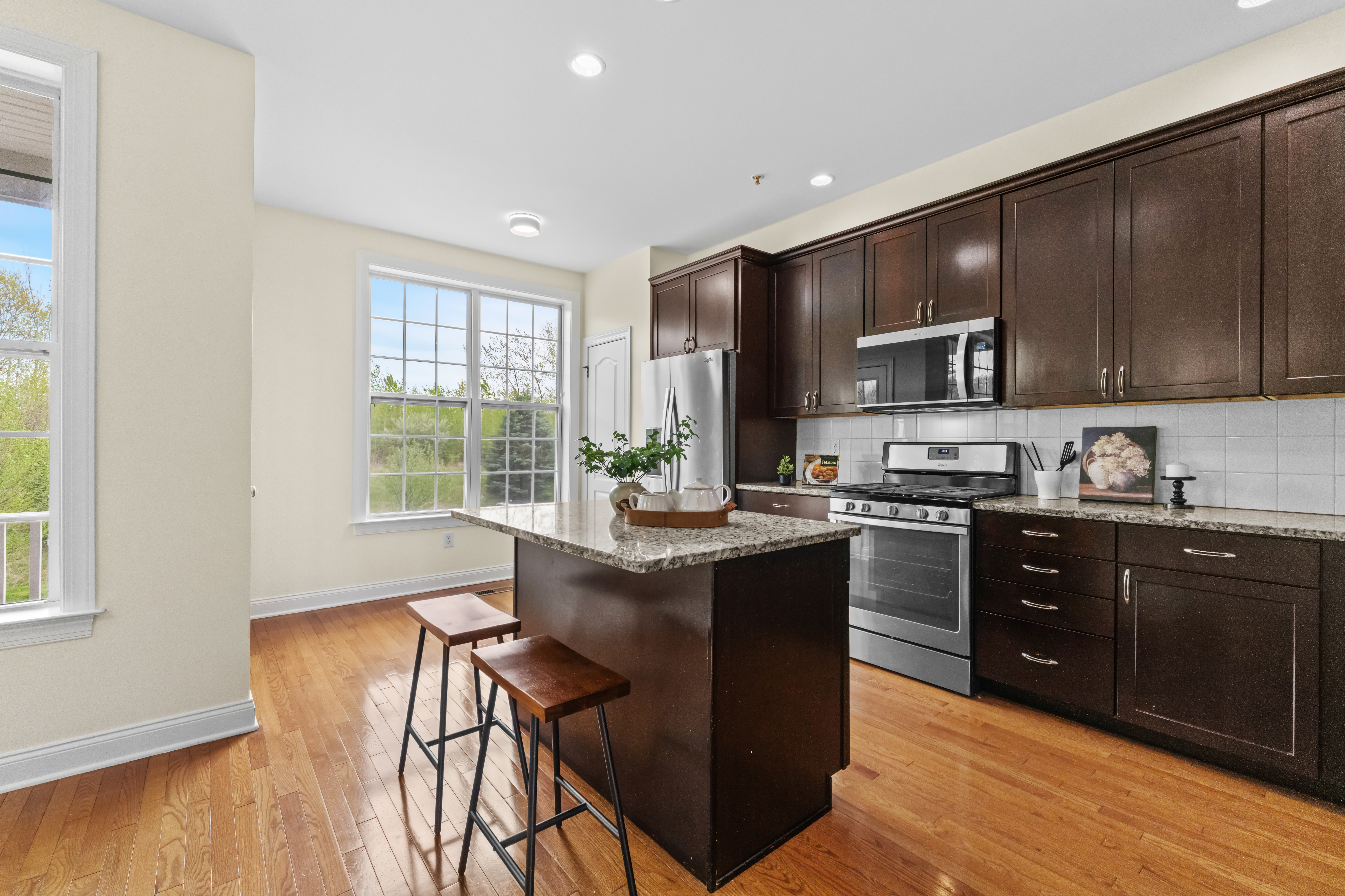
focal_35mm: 15
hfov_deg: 99.6
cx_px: 672
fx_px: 568
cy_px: 448
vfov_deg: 76.6
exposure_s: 1/25
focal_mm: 15.2
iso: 3200
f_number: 11
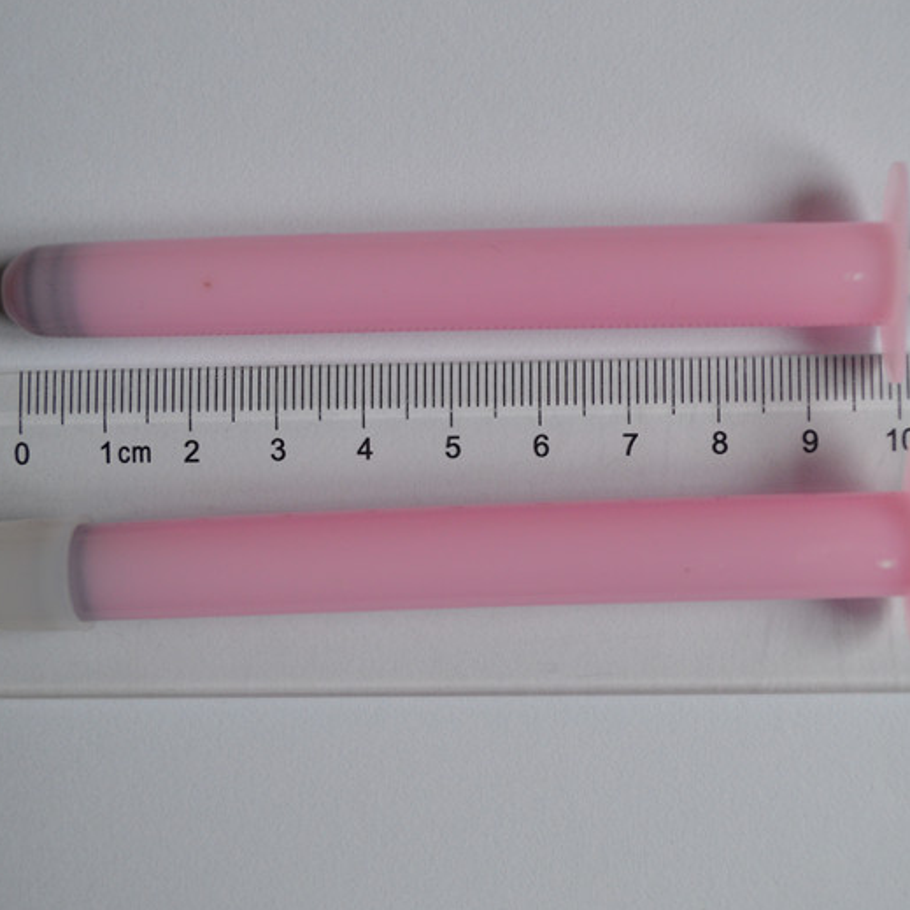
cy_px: 455
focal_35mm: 51
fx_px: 1517
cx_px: 480
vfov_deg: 33.4
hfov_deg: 33.4
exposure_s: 1/80
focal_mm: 26
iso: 400
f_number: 4.5
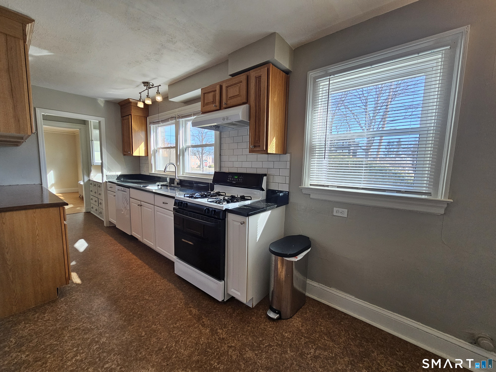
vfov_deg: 89.9
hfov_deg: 106.2
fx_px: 186
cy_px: 186
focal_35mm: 13
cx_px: 248
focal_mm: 2.2
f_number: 2.2
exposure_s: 1/120
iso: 100
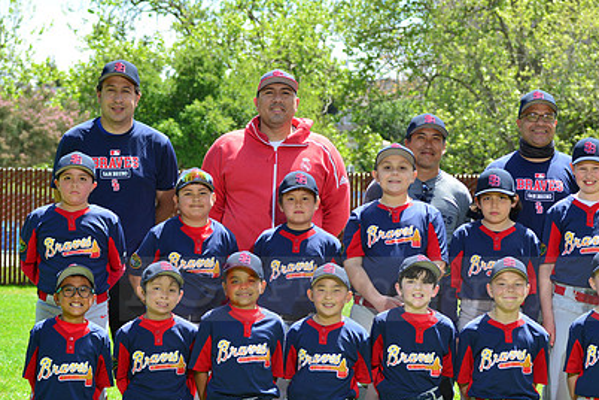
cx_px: 370
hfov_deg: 16.5
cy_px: 277
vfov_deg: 11.0
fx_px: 2063
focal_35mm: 124
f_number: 8
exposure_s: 1/200
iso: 200
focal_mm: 86
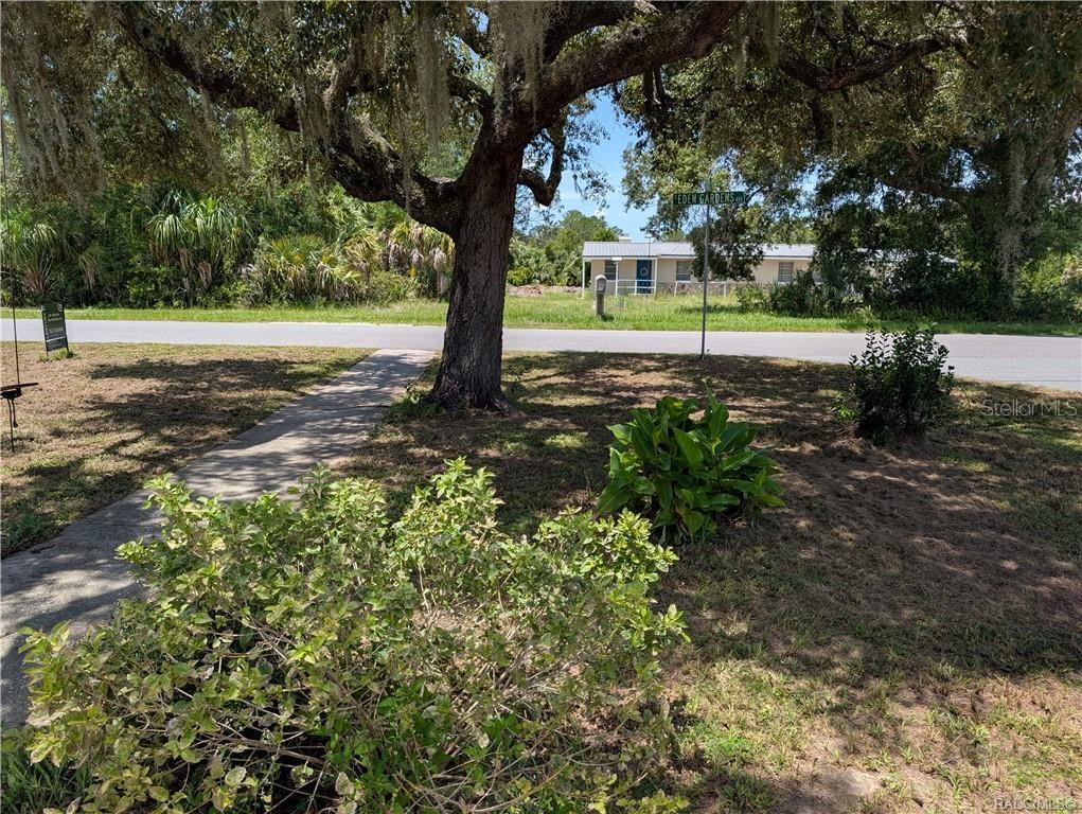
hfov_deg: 71.5
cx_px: 541
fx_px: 751
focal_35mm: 24
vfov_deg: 56.9
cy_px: 407
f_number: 1.68
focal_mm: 6.9
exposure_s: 1/684
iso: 23
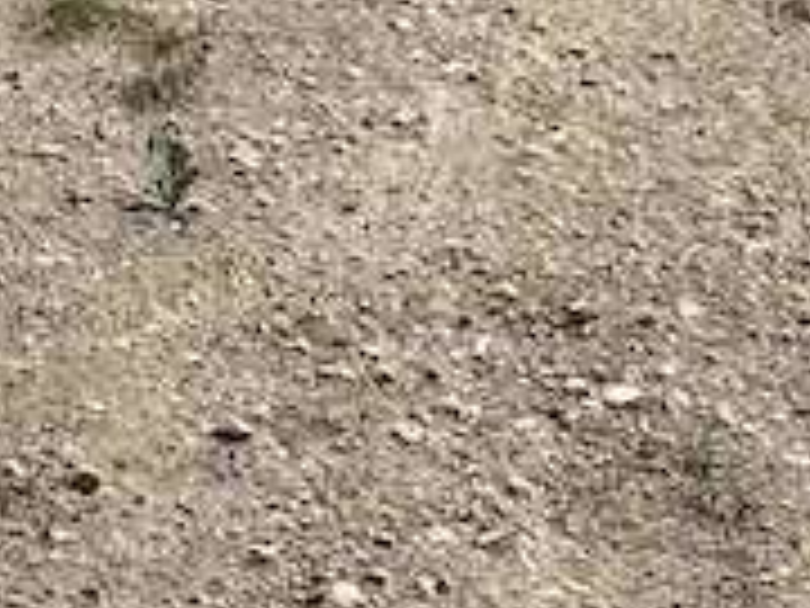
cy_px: -1009
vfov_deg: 7.8
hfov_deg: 10.8
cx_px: -562
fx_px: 4048
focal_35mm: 173
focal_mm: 4.2
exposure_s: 1/2959
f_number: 1.6
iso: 32
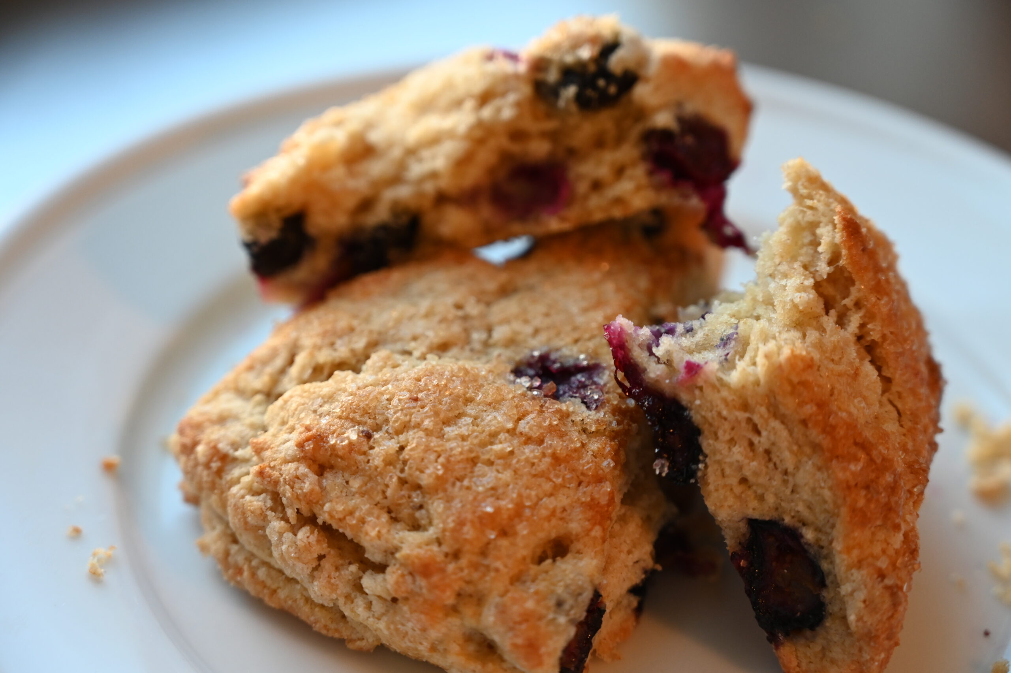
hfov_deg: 28.9
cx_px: 506
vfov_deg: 19.4
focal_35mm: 70
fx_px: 1964
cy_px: 336
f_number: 4
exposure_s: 1/125
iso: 900
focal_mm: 70
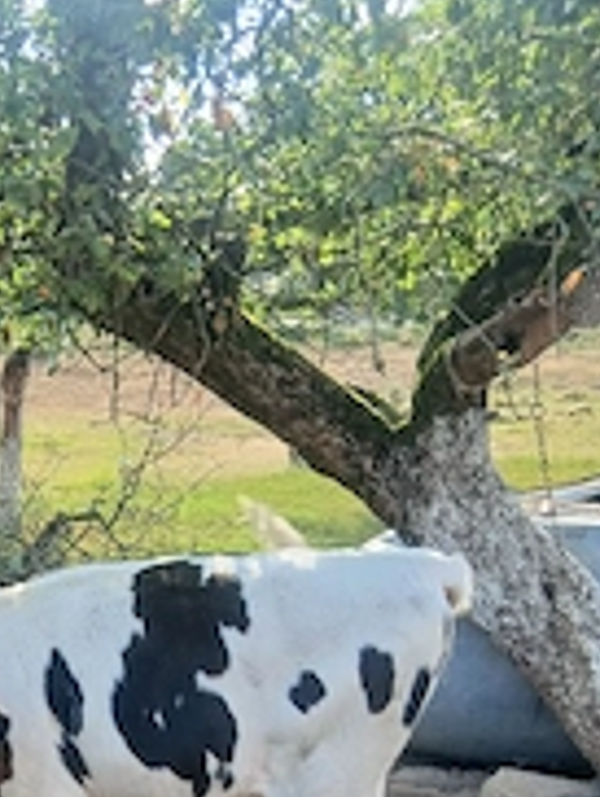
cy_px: 867
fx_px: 1314
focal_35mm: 57
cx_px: -48
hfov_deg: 24.2
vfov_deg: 30.4
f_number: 1.8
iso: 25
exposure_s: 1/101
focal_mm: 3.98
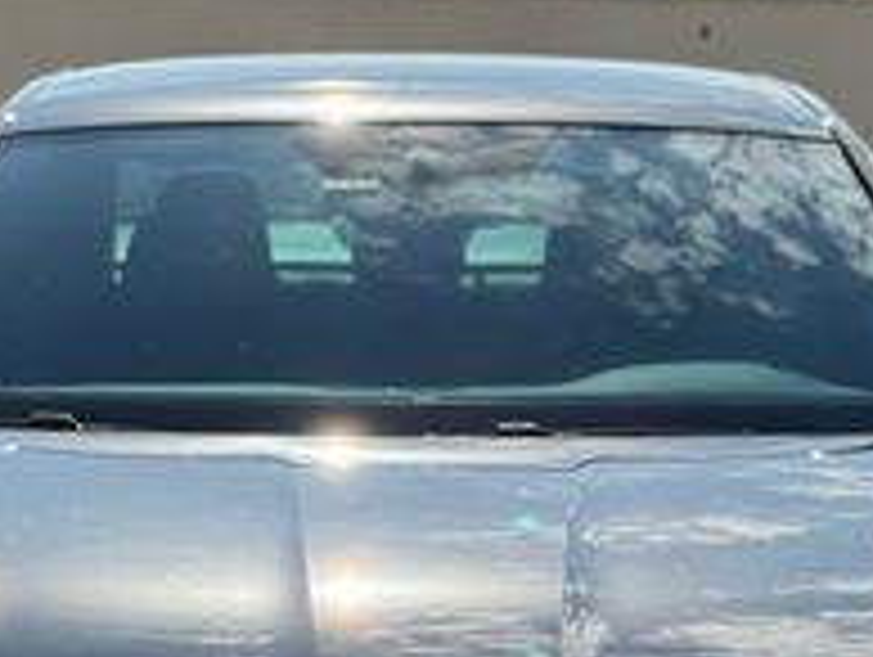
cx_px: 396
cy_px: 562
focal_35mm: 116
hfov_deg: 16.9
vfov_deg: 12.7
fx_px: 2929
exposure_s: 1/7143
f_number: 1.78
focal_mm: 6.76
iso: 100
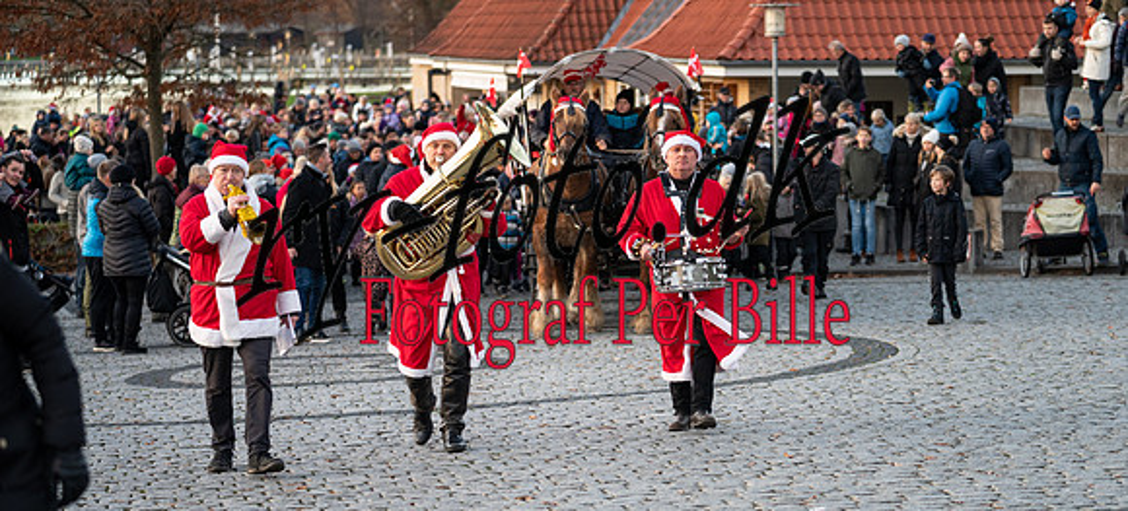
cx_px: 564
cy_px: 375
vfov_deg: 10.5
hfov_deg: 22.9
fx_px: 2787
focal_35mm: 97
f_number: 2.8
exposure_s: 1/400
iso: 640
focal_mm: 89
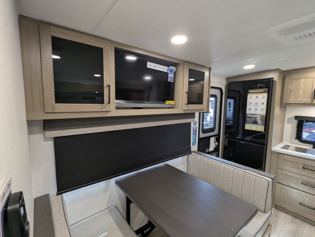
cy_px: 118
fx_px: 146
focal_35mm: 16
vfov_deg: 78.2
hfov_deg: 94.4
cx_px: 158
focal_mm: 2.35
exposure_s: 1/83.2
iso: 250
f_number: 2.2
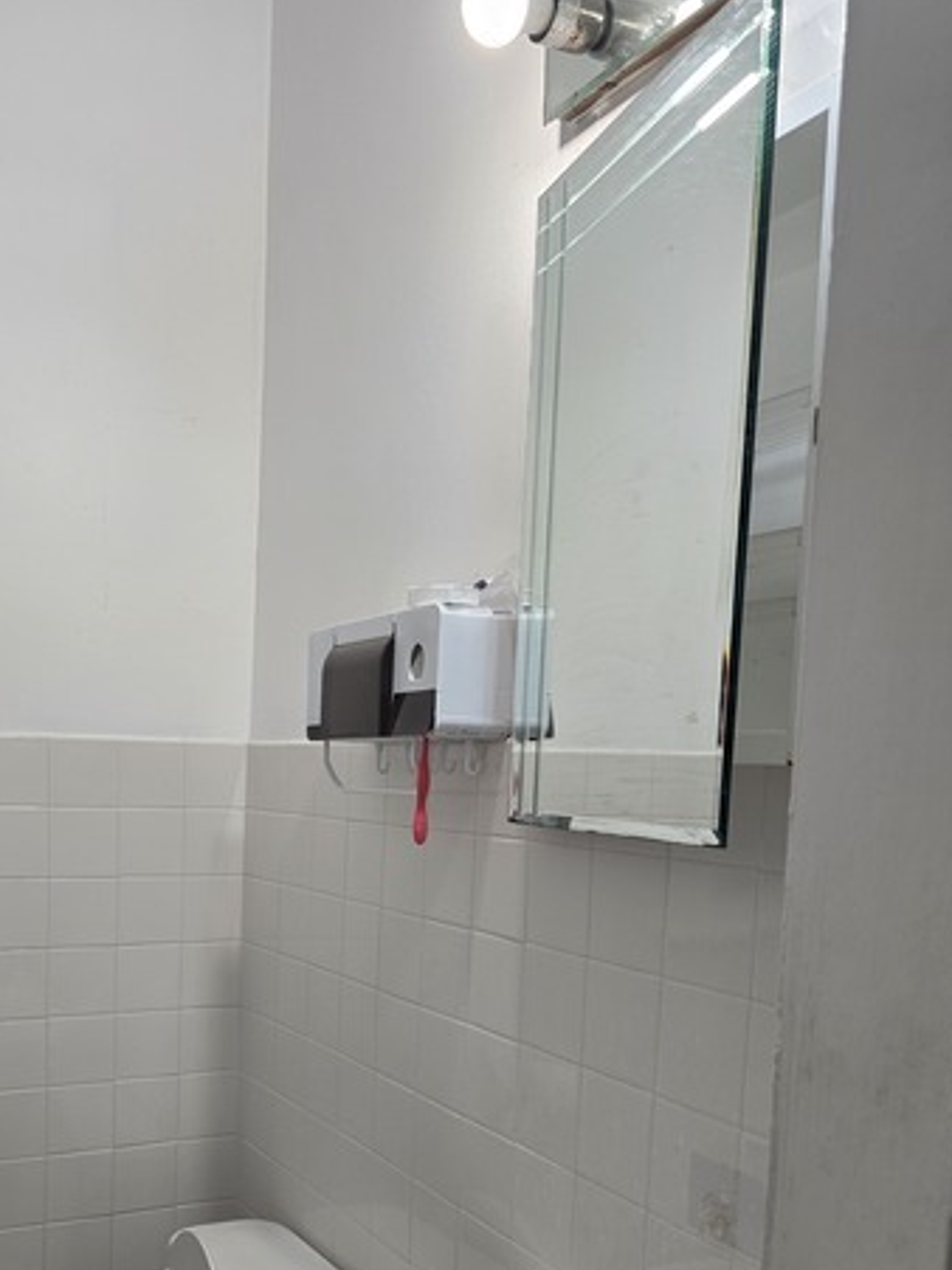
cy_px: 877
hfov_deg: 40.9
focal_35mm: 34
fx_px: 1247
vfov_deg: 52.6
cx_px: 273
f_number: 1.7
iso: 125
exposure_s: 1/120
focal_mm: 6.3
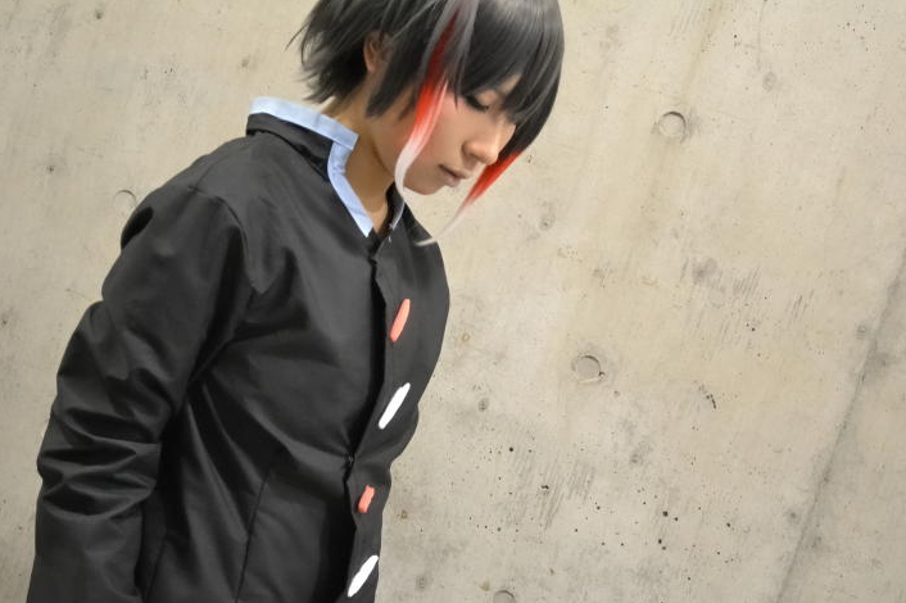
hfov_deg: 29.7
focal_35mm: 68
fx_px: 1710
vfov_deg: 20.0
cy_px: 302
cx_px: 454
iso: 3200
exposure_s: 1/80
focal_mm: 40
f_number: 5.3
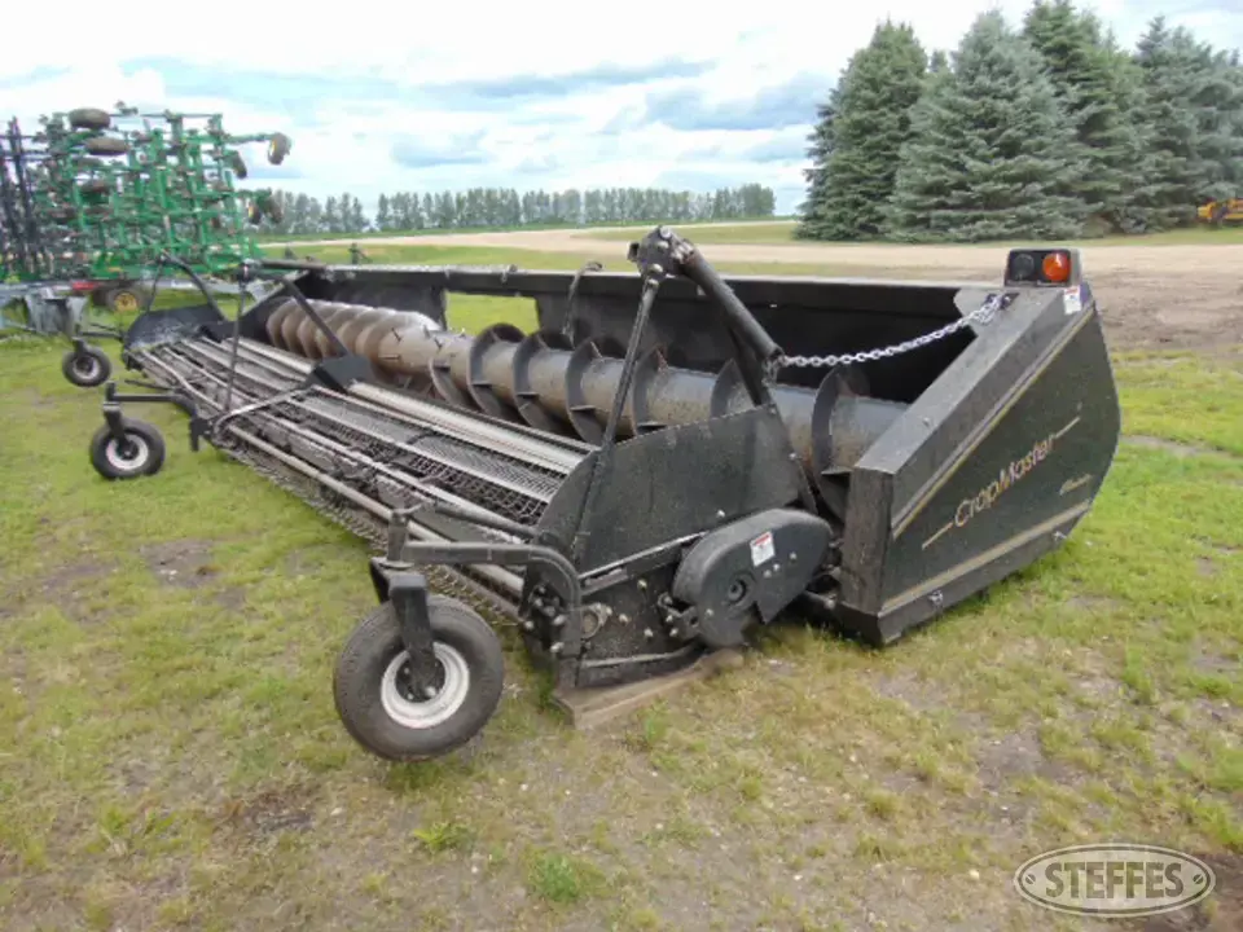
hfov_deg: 69.4
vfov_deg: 54.9
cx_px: 622
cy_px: 466
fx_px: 898
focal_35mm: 25
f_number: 3
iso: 80
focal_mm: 4.5
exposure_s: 1/1000
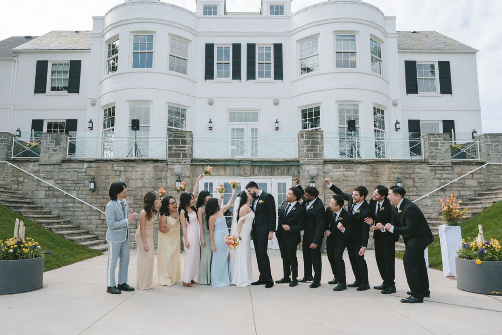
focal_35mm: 23
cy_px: 180
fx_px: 324
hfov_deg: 75.5
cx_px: 239
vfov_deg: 54.6
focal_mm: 21
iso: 100
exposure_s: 1/200
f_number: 6.3
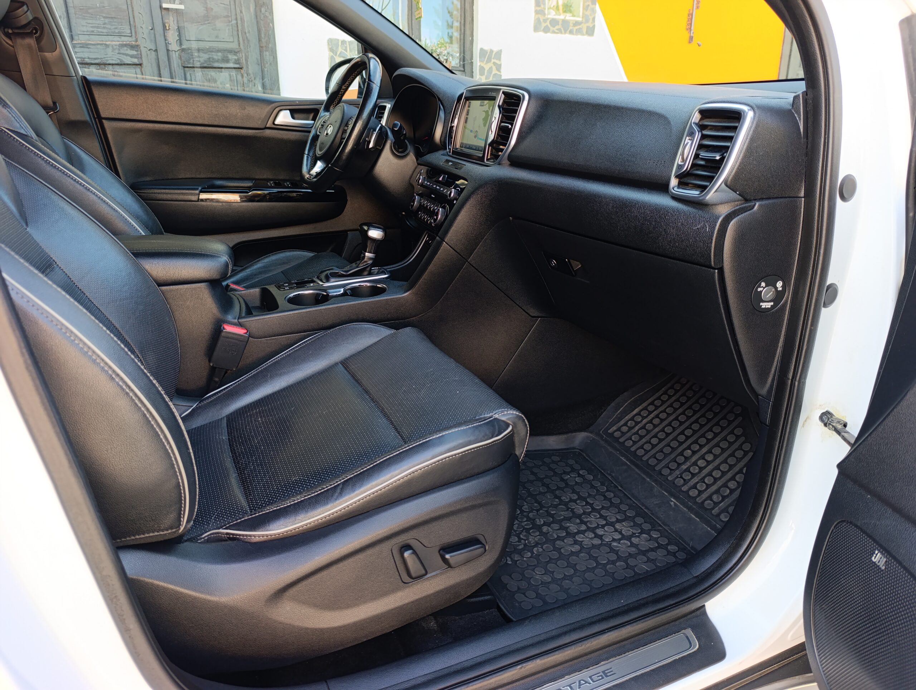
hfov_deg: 73.8
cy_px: 345
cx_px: 458
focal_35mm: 23
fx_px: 610
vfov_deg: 59.0
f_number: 1.6
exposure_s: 1/100
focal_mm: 6.14
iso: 320
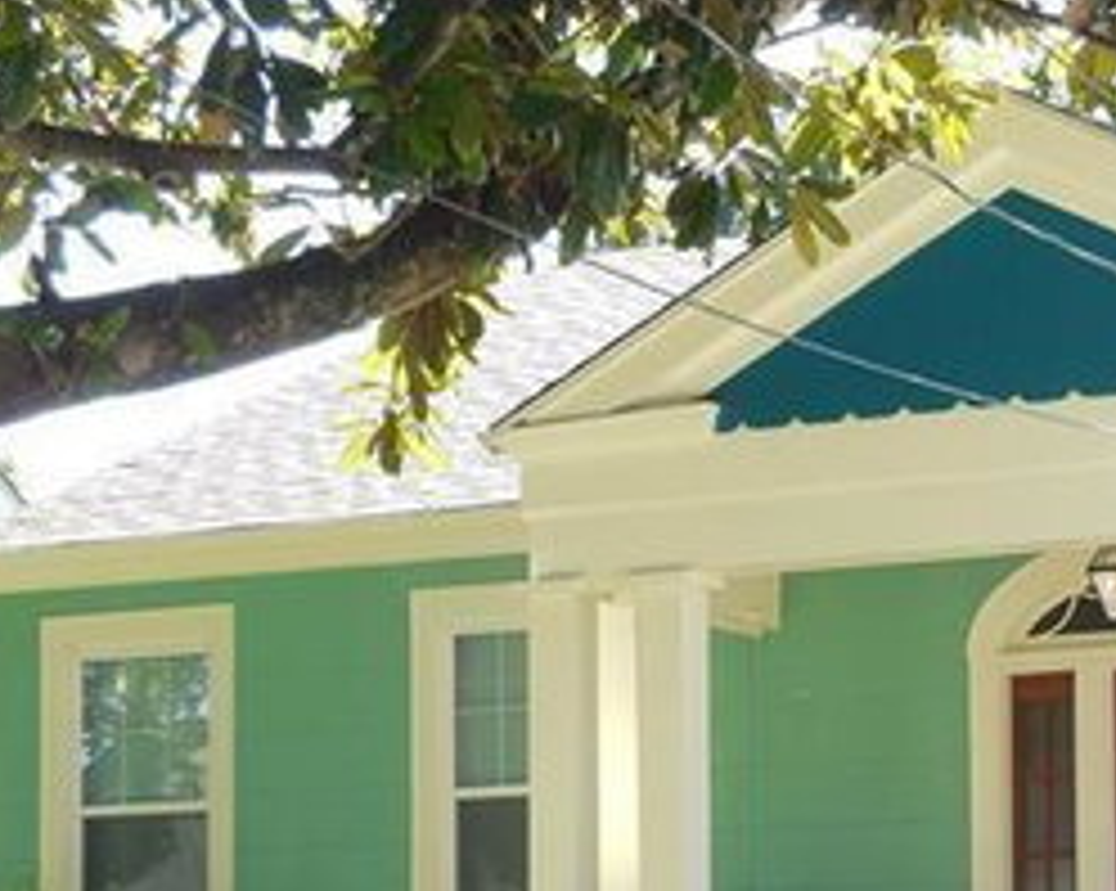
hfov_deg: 14.4
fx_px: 4389
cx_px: 990
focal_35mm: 133
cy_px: 788
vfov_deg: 11.5
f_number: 4.2
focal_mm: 10.9
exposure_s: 1/125
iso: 125
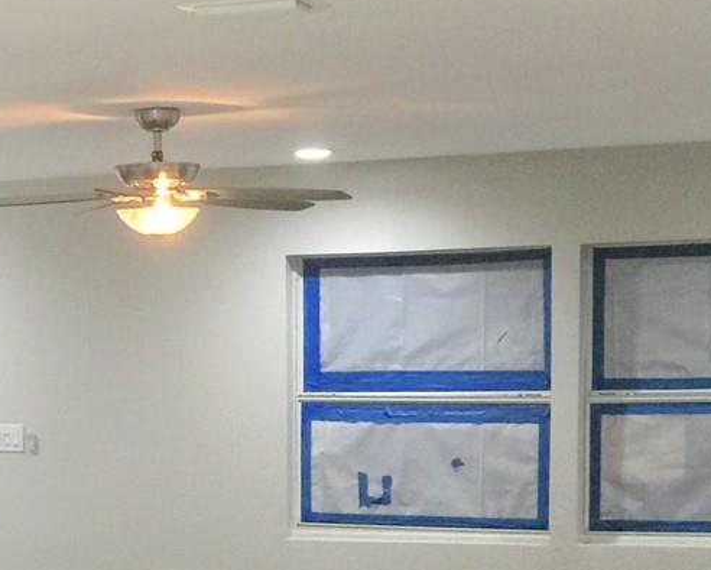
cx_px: 138
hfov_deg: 20.6
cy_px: 591
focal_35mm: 92
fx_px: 1937
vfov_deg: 16.3
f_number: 2.2
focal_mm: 4.15
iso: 32
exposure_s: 1/30
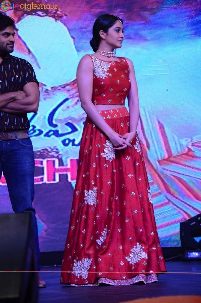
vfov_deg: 13.1
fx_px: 1325
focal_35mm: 158
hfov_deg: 8.7
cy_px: 152
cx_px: 100
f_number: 5.6
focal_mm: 105
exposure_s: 1/125
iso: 1600
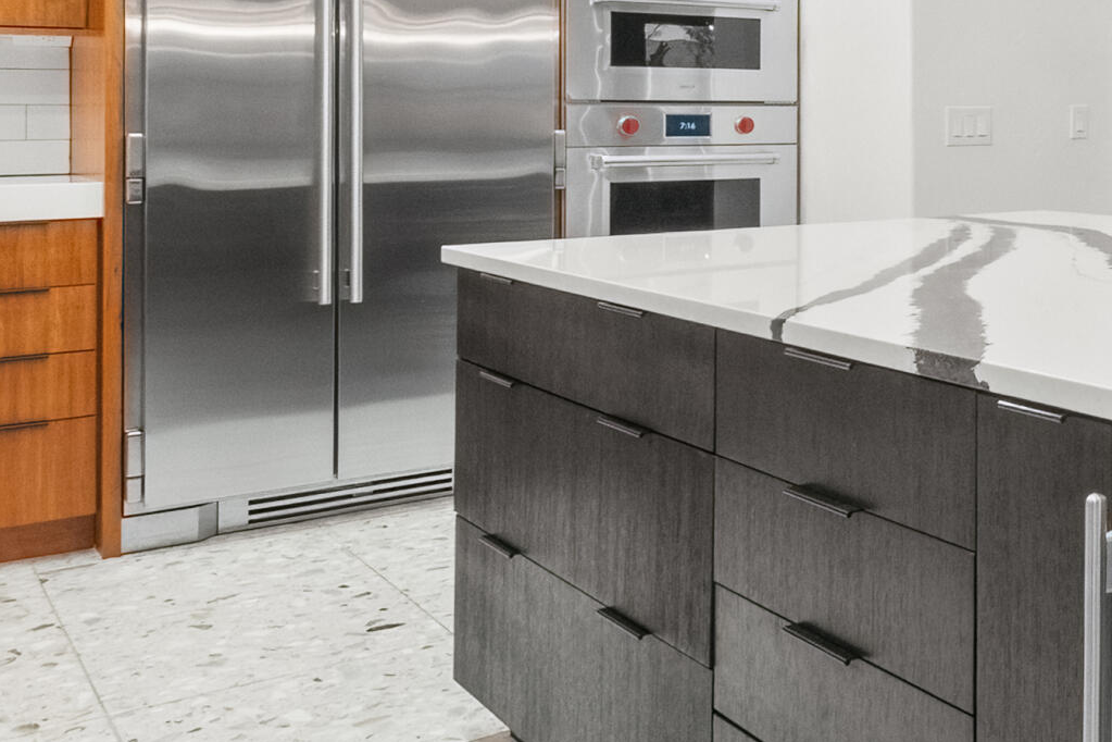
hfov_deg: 36.5
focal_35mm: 44
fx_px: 1359
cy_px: 69
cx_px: 1264
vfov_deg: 29.2
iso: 1600
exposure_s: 1/5
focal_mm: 10
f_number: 13
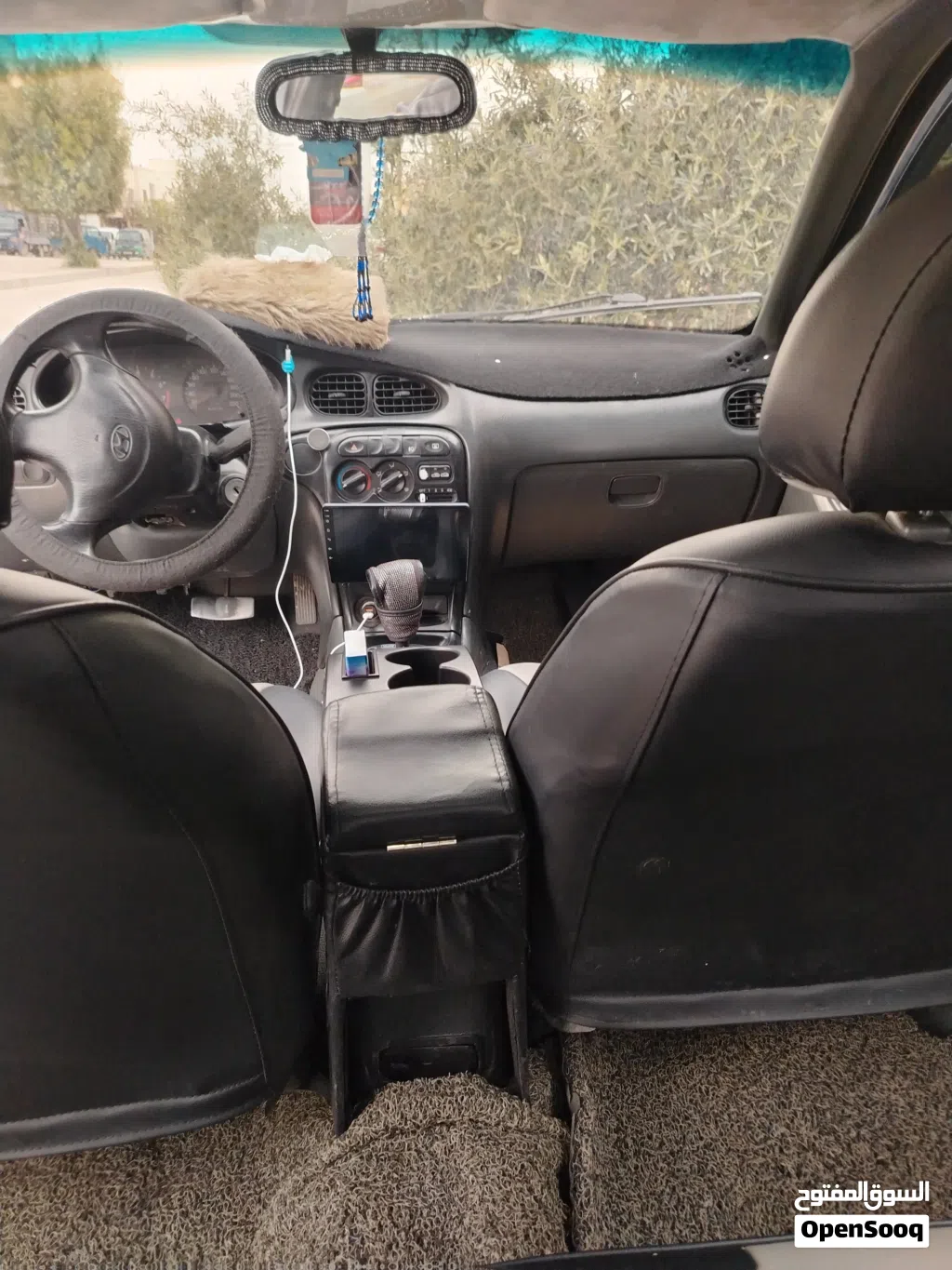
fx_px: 880
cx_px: 476
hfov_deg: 56.8
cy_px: 635
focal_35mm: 24
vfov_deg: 71.6
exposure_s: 1/100
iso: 1169
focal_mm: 5.25
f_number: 1.75
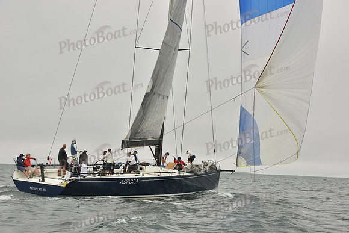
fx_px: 834
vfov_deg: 15.9
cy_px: 116
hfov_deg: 23.6
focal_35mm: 86
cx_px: 174
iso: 320
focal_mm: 86
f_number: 9
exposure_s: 1/800
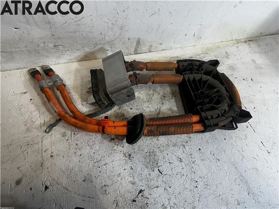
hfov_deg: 71.6
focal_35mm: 24
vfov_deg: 56.8
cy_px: 104
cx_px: 140
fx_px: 193
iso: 64
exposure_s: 1/100
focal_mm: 6.86
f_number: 1.78
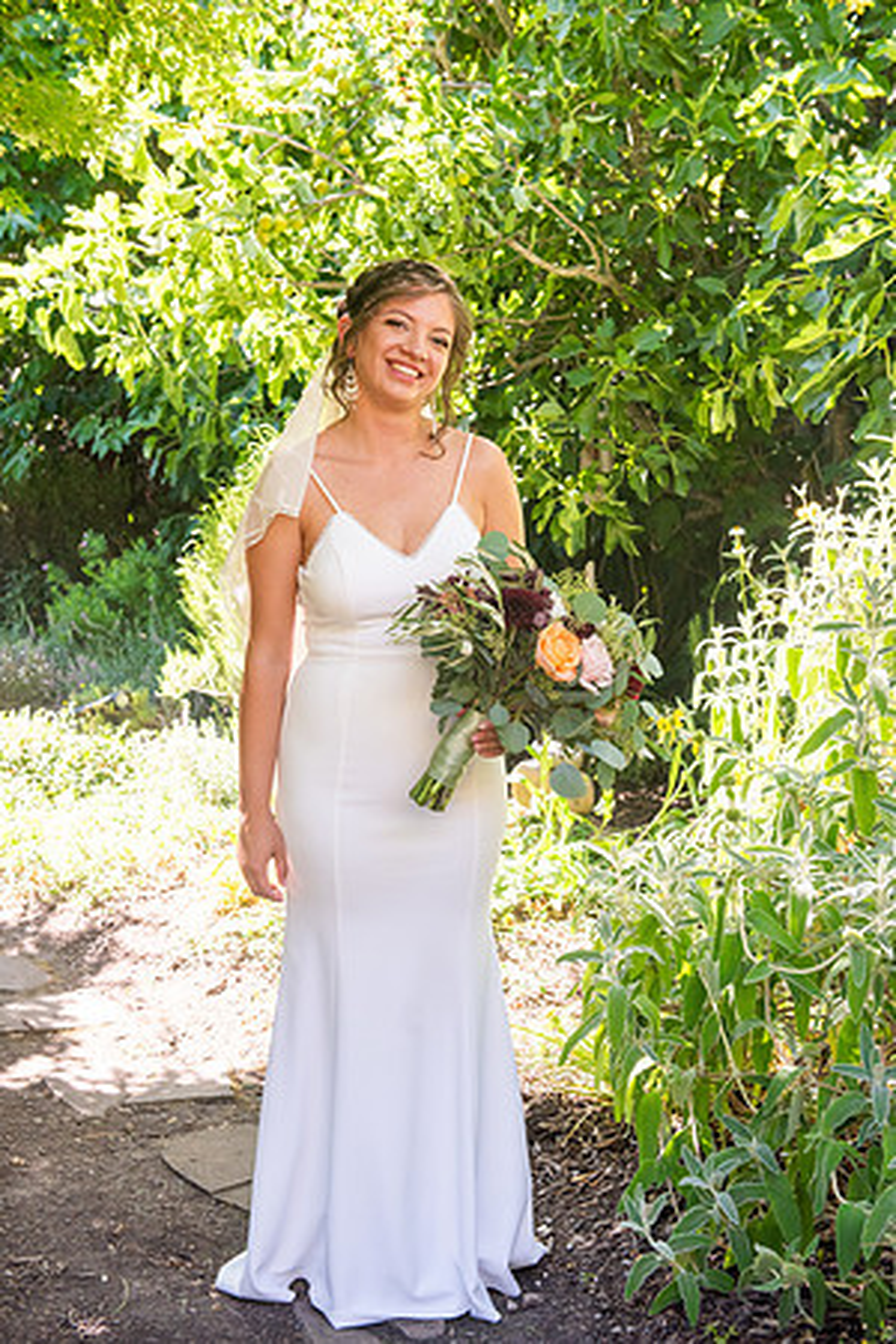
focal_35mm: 48
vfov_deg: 41.1
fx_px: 1792
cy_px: 672
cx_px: 448
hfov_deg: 28.1
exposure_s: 1/320
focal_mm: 48
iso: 640
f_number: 5
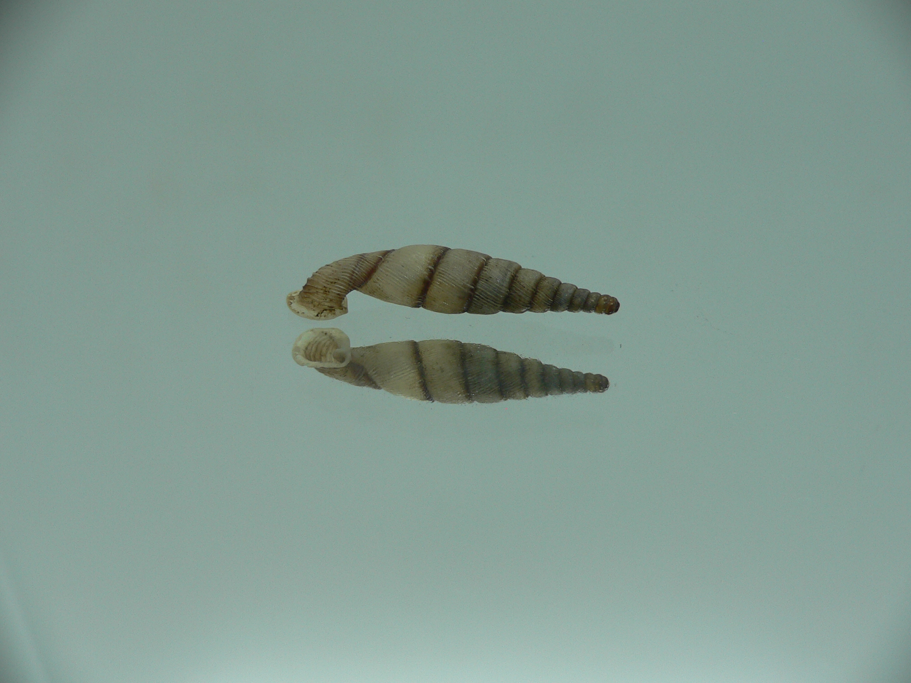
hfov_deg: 52.6
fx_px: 921
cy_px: 342
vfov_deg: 40.7
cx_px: 456
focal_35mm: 35
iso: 80
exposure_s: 1/60
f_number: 2.8
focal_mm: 4.6
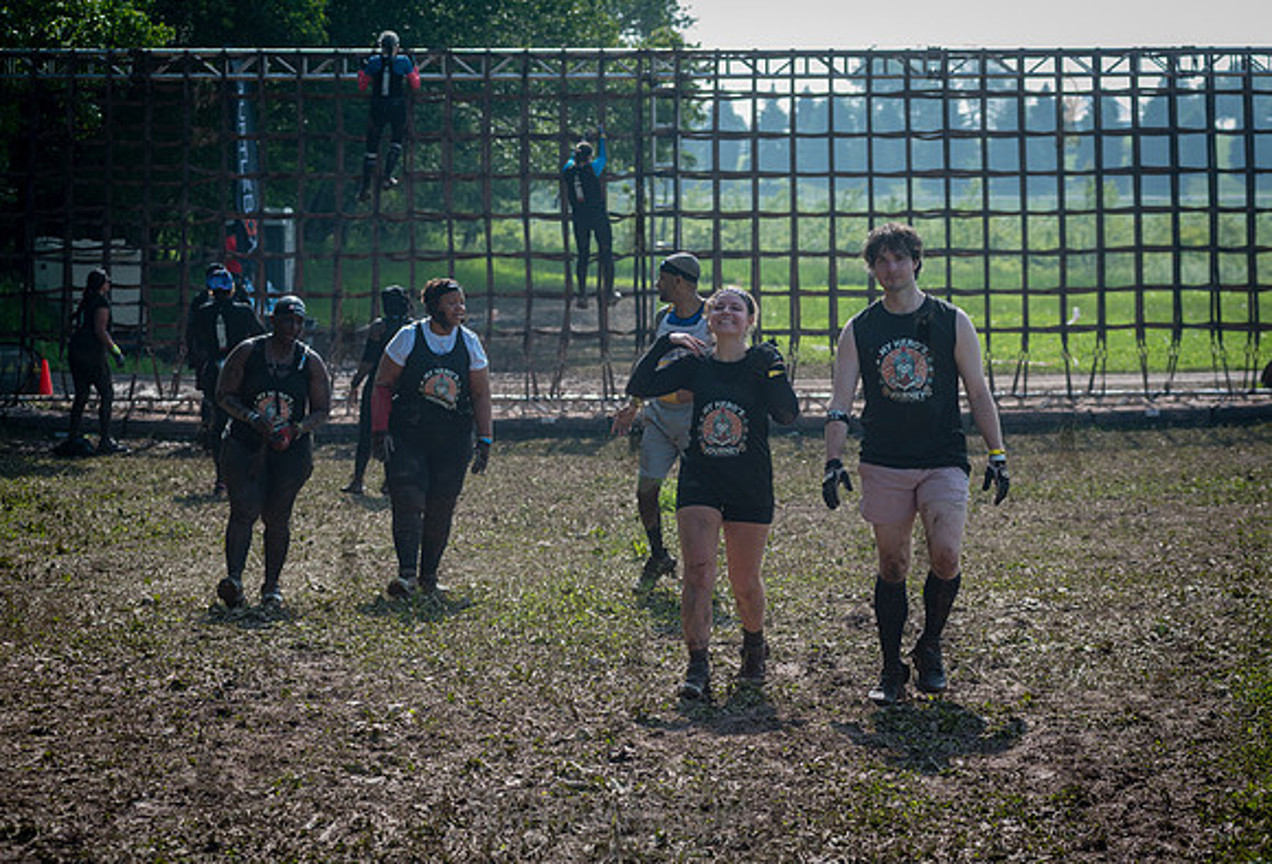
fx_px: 3633
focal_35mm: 102
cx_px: 698
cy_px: 466
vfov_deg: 13.6
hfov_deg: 19.9
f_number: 4.5
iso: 250
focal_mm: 92
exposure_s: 1/800
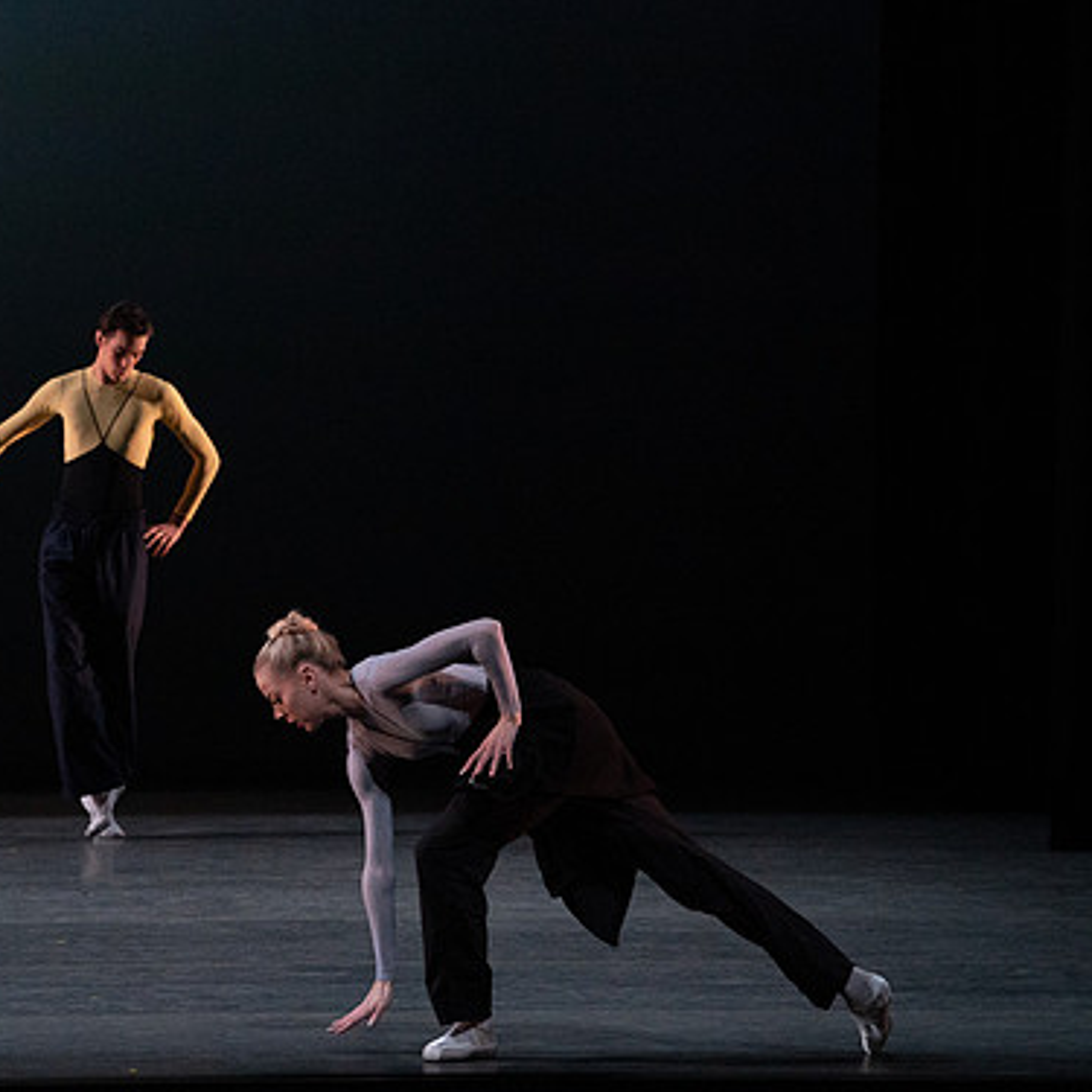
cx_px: 288
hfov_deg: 6.7
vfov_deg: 6.7
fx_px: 9387
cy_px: 537
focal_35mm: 263
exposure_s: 1/500
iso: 12800
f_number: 8
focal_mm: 200
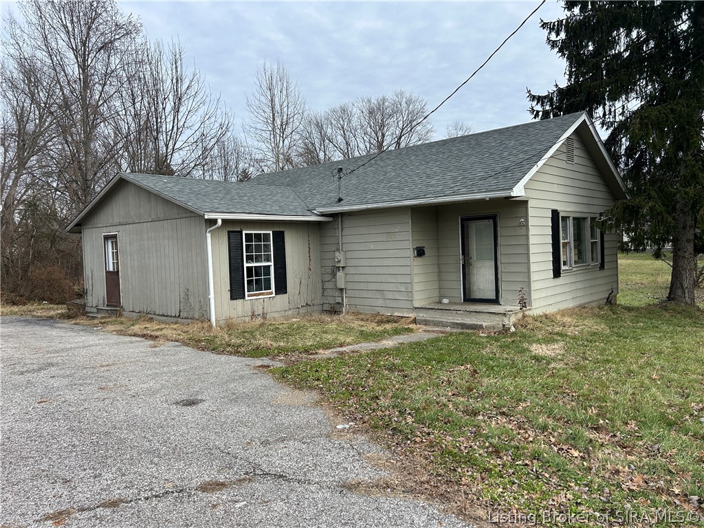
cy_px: 264
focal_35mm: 26
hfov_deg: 67.3
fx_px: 529
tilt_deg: -3.5
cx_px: 352
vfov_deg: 53.1
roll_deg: +0.5
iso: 50
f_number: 1.5
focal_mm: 5.7
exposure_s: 1/1669
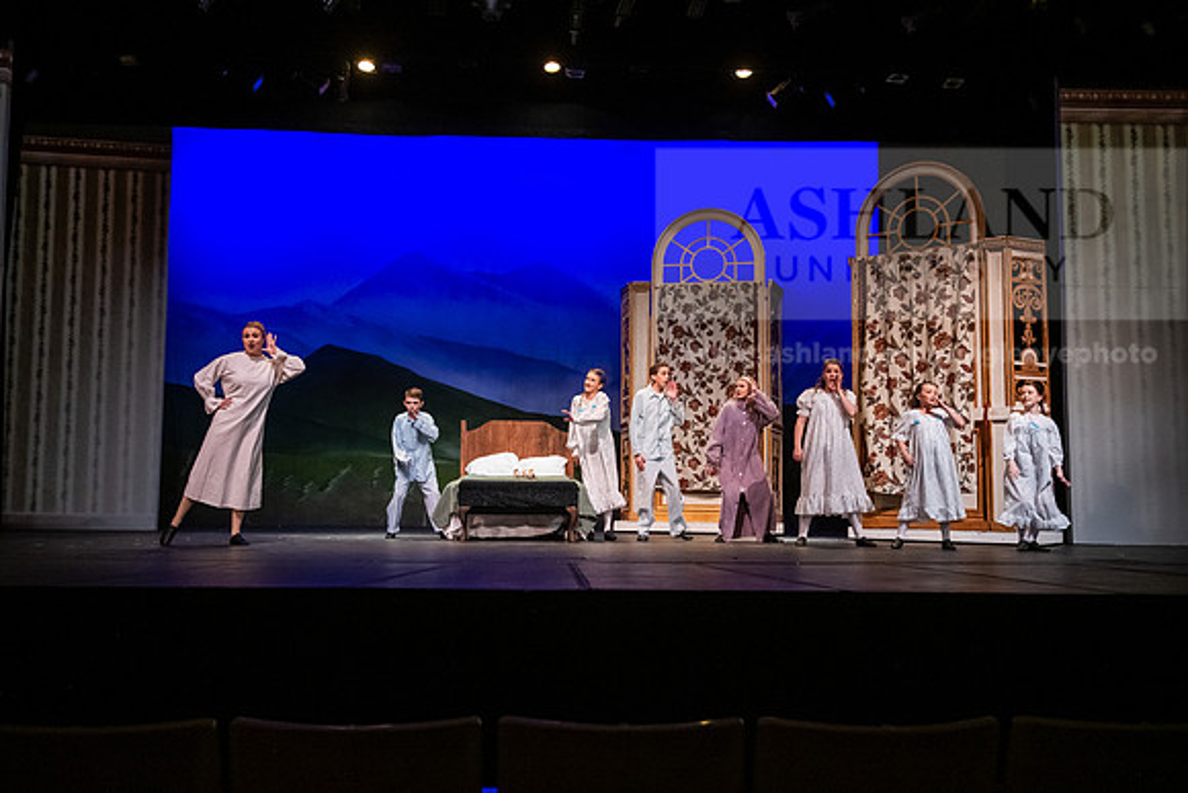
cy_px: 396
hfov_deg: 53.1
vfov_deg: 36.9
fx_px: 1188
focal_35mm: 36
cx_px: 594
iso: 5000
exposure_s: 1/200
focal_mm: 36
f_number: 3.2
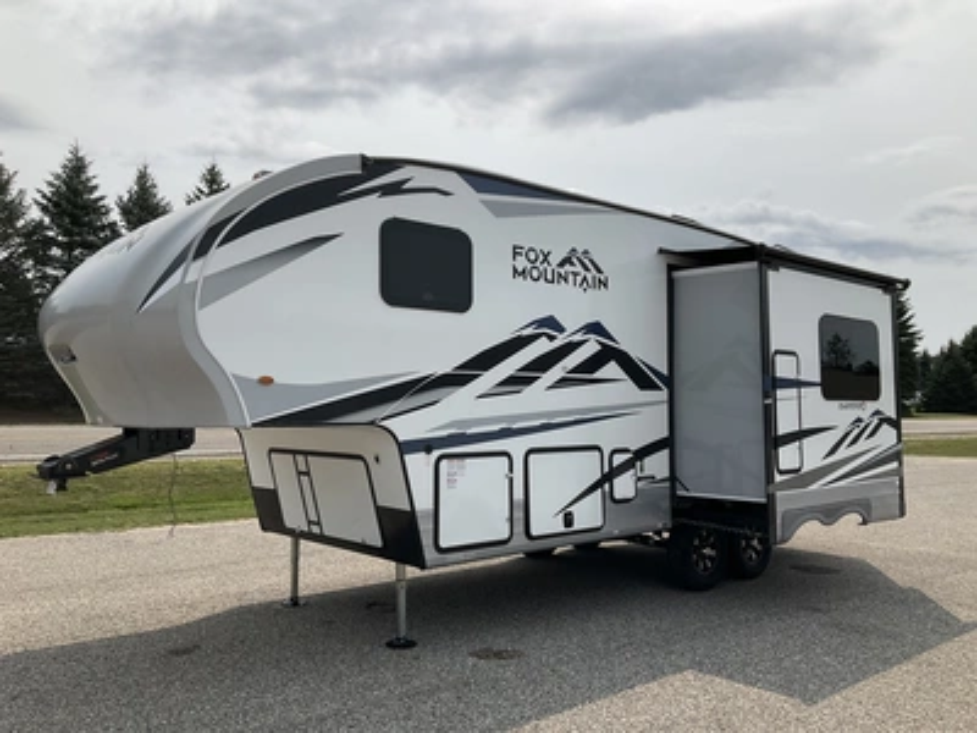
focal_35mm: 29
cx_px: 488
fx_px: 818
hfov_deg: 61.7
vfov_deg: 48.2
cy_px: 366
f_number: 1.8
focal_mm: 3
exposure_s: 1/3788
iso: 25
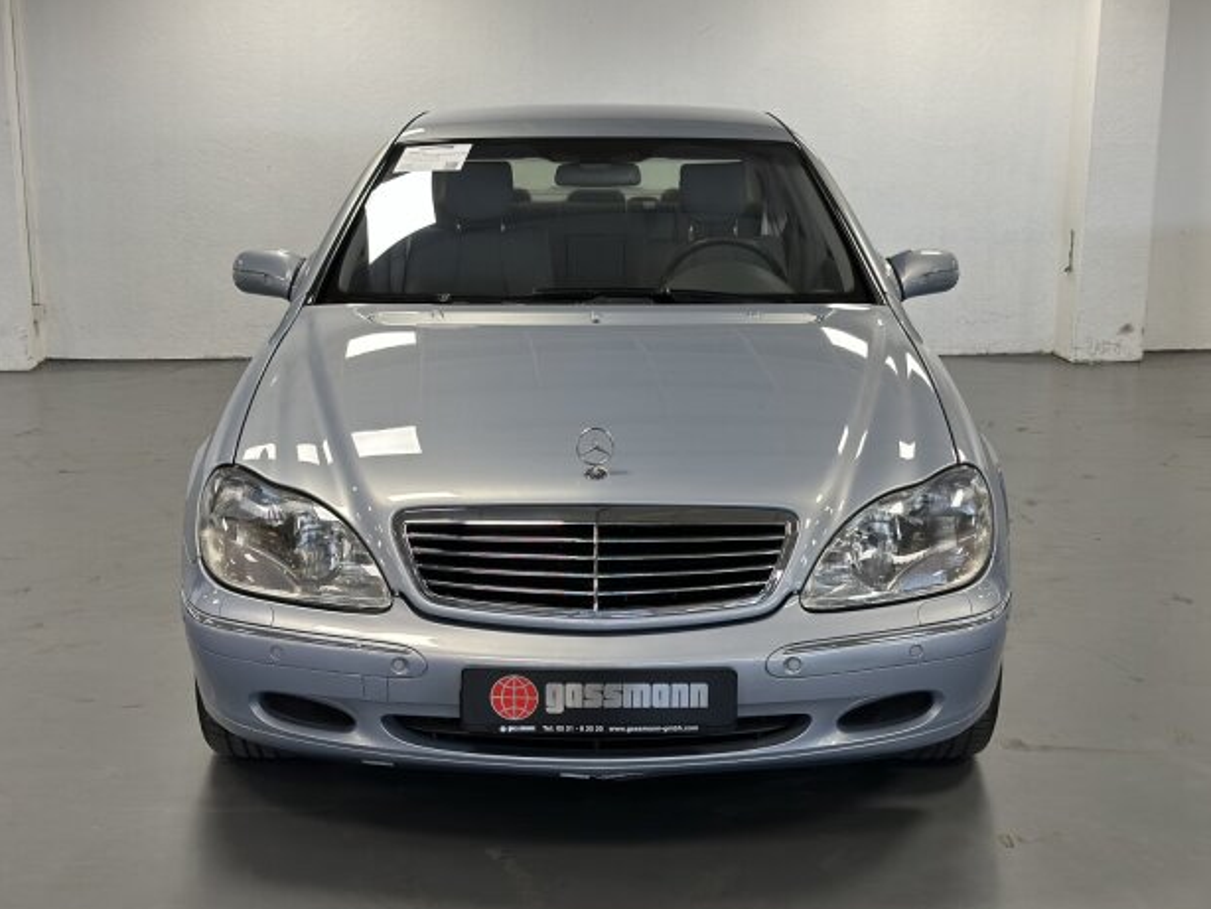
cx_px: 596
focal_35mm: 50
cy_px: 465
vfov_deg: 29.1
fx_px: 1750
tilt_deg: -12.5
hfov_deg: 38.2
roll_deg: -0.5
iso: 125
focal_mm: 6.86
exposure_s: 1/83
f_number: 1.78
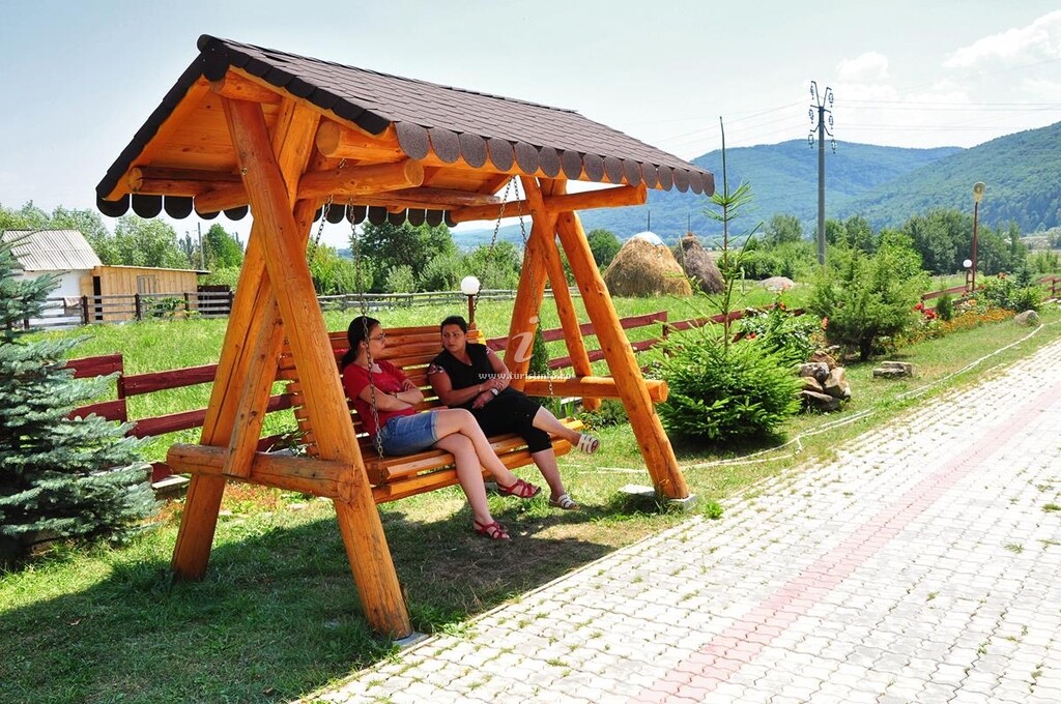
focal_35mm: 33
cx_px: 530
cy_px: 352
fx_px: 971
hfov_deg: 57.3
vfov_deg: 39.9
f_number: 11
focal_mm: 22
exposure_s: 1/200
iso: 200
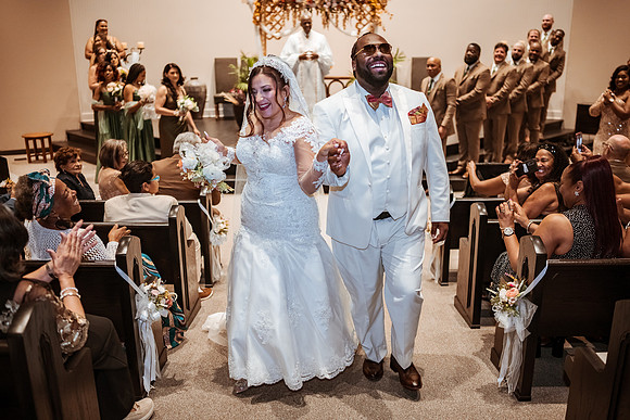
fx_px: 613
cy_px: 210
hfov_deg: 54.4
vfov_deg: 37.9
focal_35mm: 35
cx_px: 315
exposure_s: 1/500
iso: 1000
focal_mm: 35
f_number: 1.8
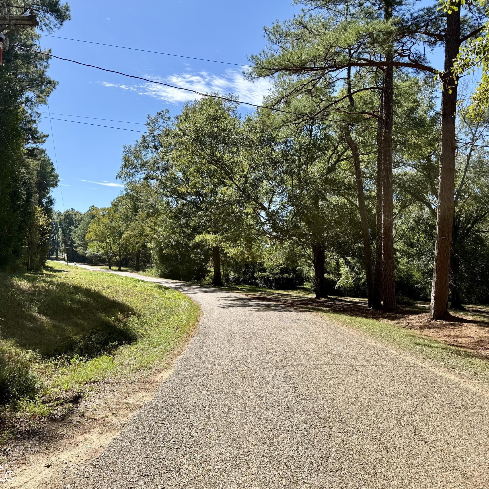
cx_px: 200
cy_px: 248
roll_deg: -0.7
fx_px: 463
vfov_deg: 55.6
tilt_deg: +1.4
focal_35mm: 29
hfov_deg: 55.3
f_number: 1.78
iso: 80
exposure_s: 1/3145
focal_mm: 6.76
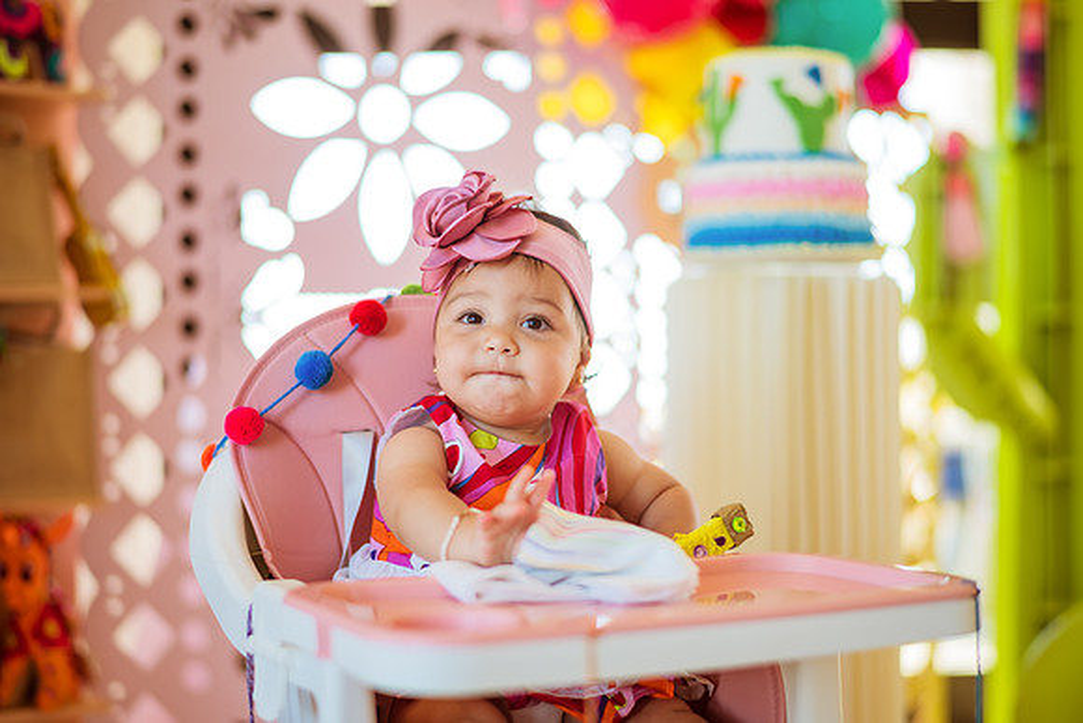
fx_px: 1745
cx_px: 542
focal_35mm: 58
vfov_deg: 23.4
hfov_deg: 34.5
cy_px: 362
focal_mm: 58
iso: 250
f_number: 1.6
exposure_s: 1/400
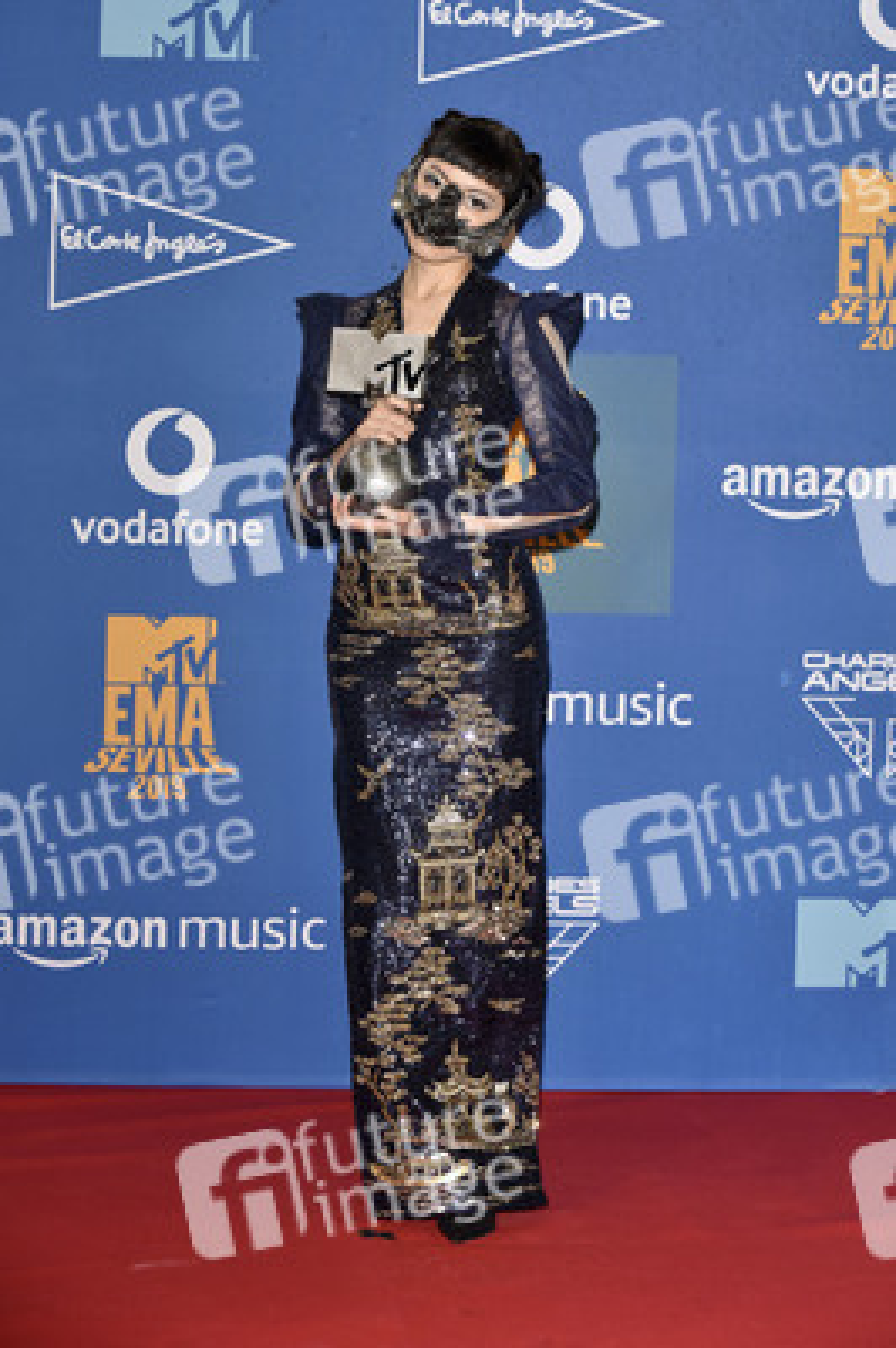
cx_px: 448
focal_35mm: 92
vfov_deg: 22.2
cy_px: 674
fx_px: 3440
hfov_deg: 14.8
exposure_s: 1/250
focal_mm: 92
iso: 1600
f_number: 6.3
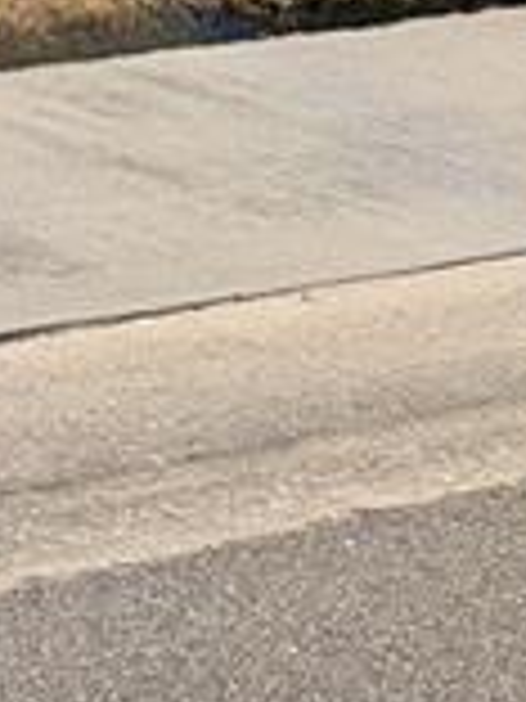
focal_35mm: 157
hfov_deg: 7.6
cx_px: -1290
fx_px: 3181
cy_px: -464
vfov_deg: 11.8
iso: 20
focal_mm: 6.9
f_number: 1.68
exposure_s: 1/1621
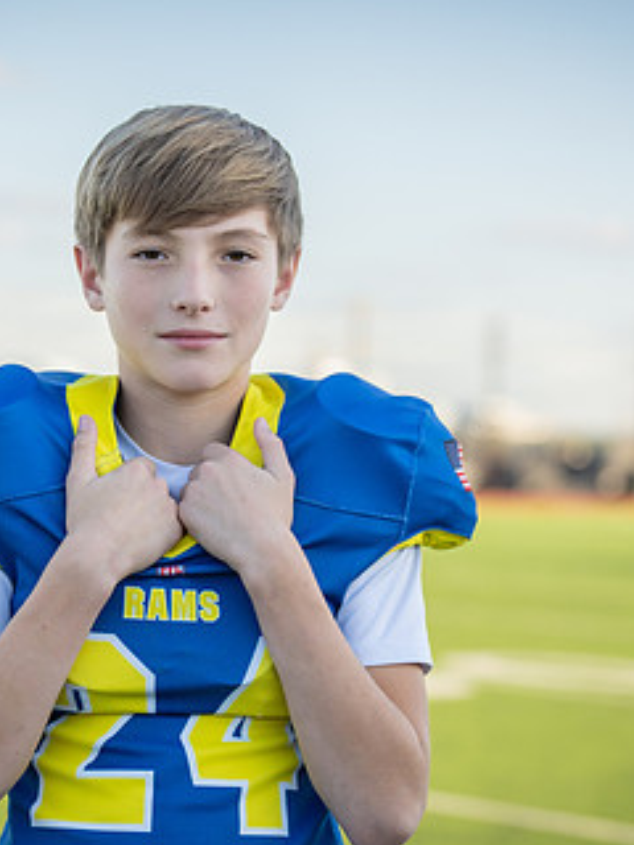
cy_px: 496
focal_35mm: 123
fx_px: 3004
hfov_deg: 12.0
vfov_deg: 16.0
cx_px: 239
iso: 100
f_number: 2.8
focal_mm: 70
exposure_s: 1/500
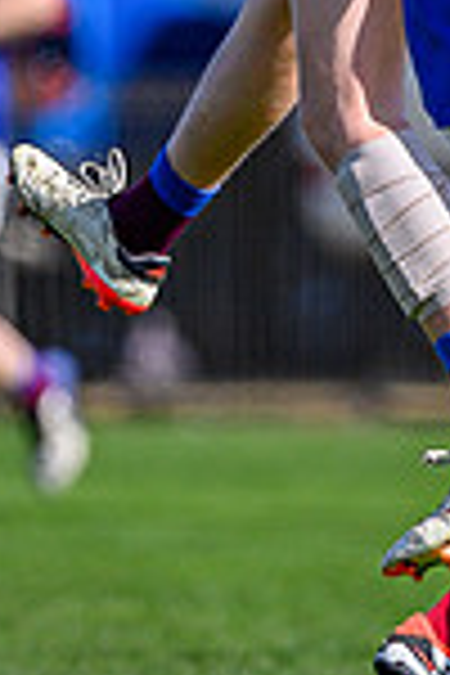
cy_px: -288
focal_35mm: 2785
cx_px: 370
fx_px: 52215
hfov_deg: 0.5
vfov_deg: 0.7
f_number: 4
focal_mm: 500
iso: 220
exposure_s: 1/3200
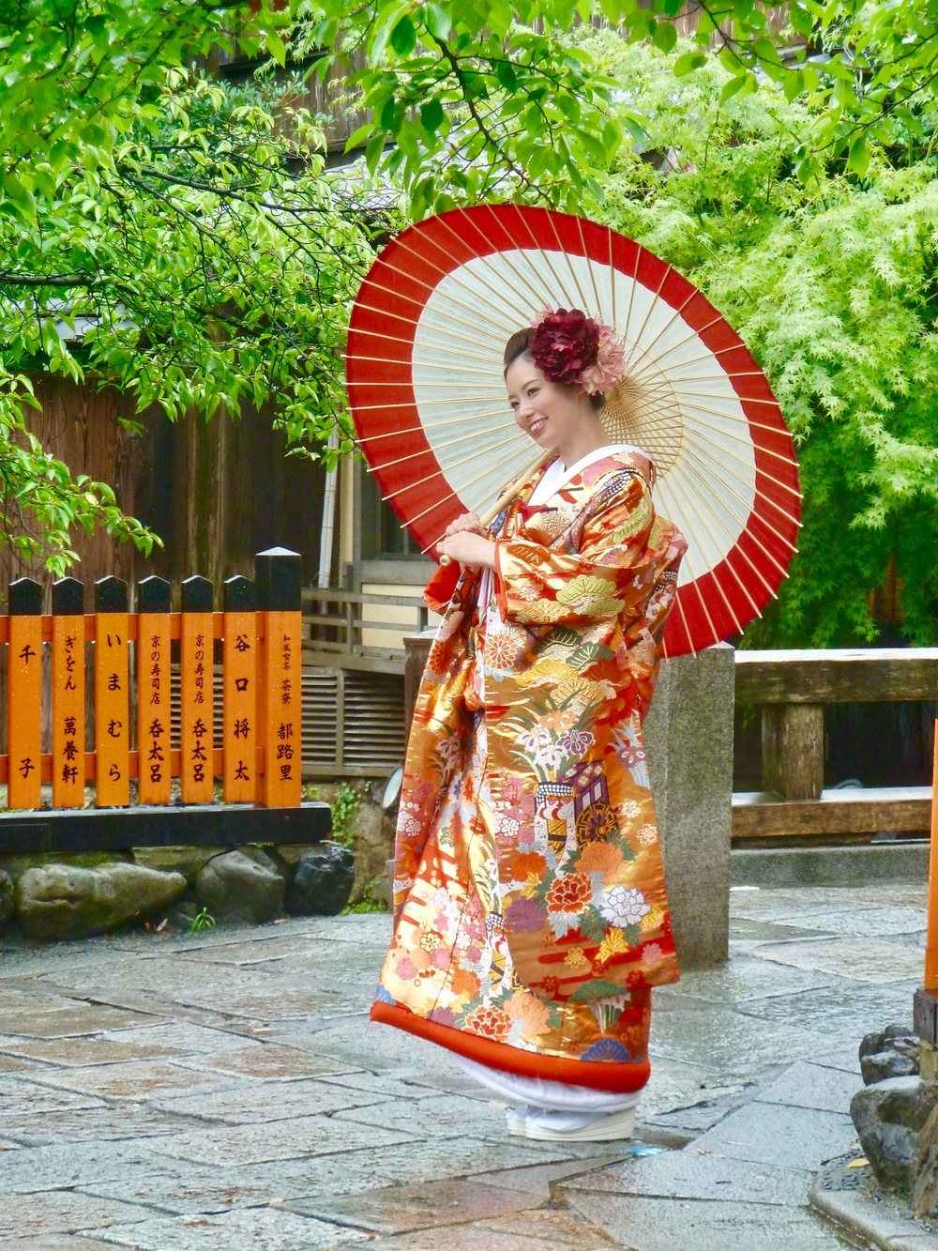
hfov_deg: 10.1
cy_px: 626
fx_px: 5310
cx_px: 469
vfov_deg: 13.4
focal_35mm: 147
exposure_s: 1/60
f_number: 4.5
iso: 250
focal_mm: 24.1
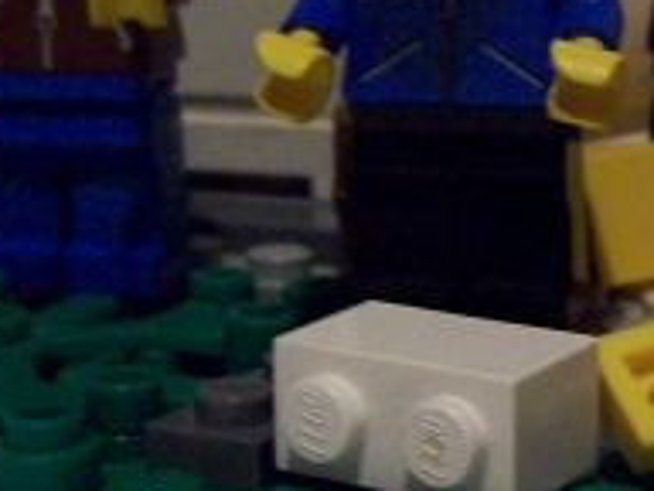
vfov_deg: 12.2
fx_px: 2267
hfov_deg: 16.2
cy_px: -17
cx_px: 603
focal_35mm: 120
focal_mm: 6
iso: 200
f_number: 2.7
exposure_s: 1/5.66
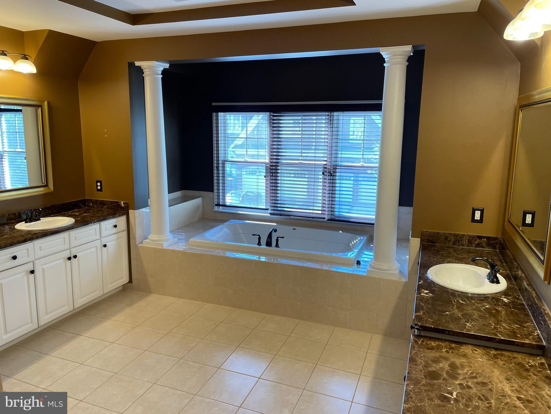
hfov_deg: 67.3
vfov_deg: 53.1
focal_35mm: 26
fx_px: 414
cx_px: 276
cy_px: 207
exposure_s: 1/120
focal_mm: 4.2
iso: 80
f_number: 1.6
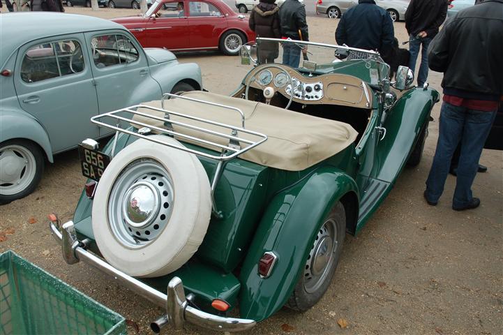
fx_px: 461
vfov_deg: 39.9
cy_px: 168
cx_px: 252
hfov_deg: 57.2
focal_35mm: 33
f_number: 6.3
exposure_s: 1/160
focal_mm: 22
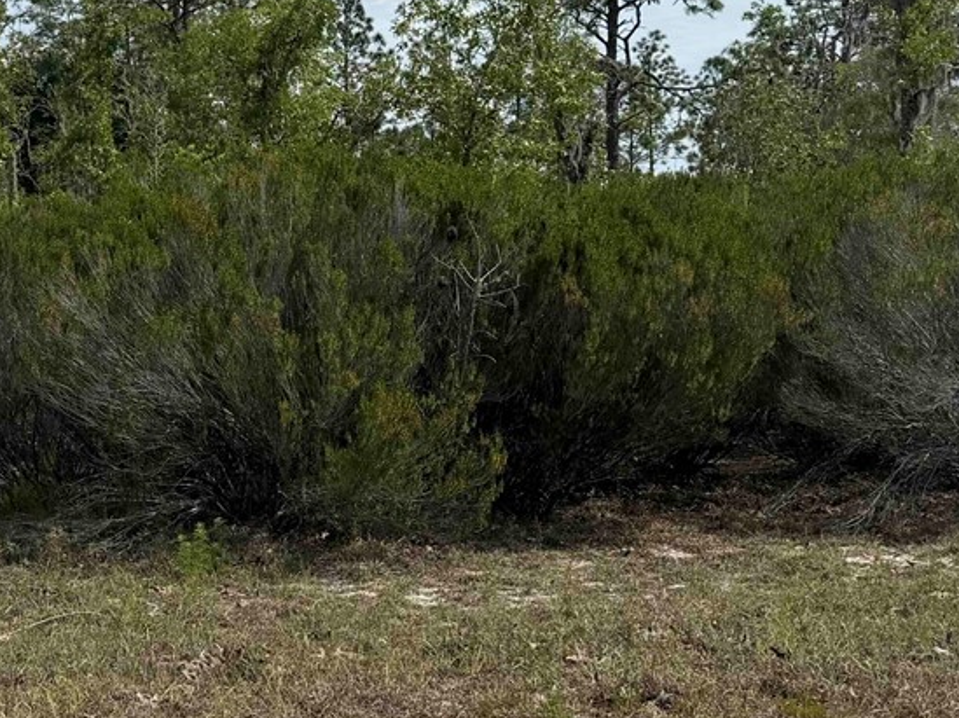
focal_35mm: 70
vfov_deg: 20.9
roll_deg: +0.9
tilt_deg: -1.0
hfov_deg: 26.0
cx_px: -61
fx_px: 1938
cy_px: 218
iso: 80
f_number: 1.78
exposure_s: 1/5714
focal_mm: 6.76
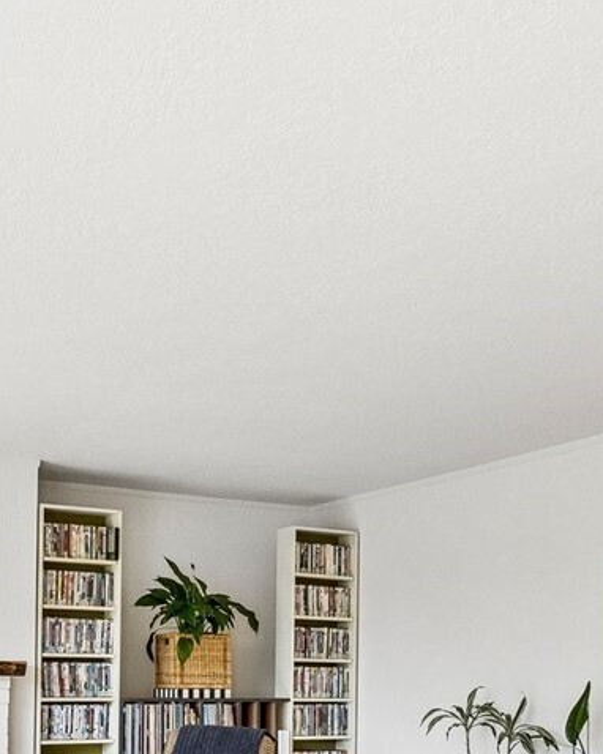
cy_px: 674
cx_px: 266
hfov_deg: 30.2
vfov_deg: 35.2
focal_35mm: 50
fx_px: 1116
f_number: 9
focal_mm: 10
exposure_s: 1/13
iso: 250
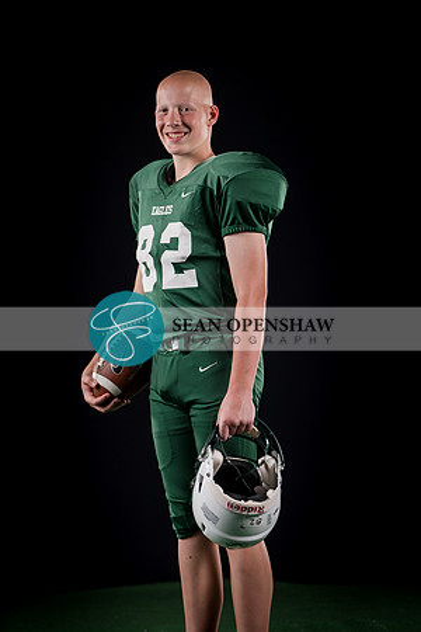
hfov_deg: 10.9
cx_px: 210
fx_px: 2210
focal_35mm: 126
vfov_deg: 16.3
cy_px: 316
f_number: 3.5
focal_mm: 126
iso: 200
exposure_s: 1/125
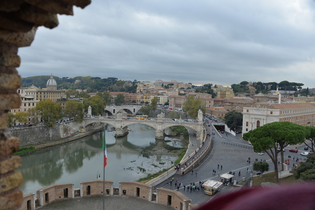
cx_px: 158
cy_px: 105
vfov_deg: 46.4
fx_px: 245
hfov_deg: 65.5
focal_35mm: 28
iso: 280
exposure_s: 1/125
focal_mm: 28
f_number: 5.6
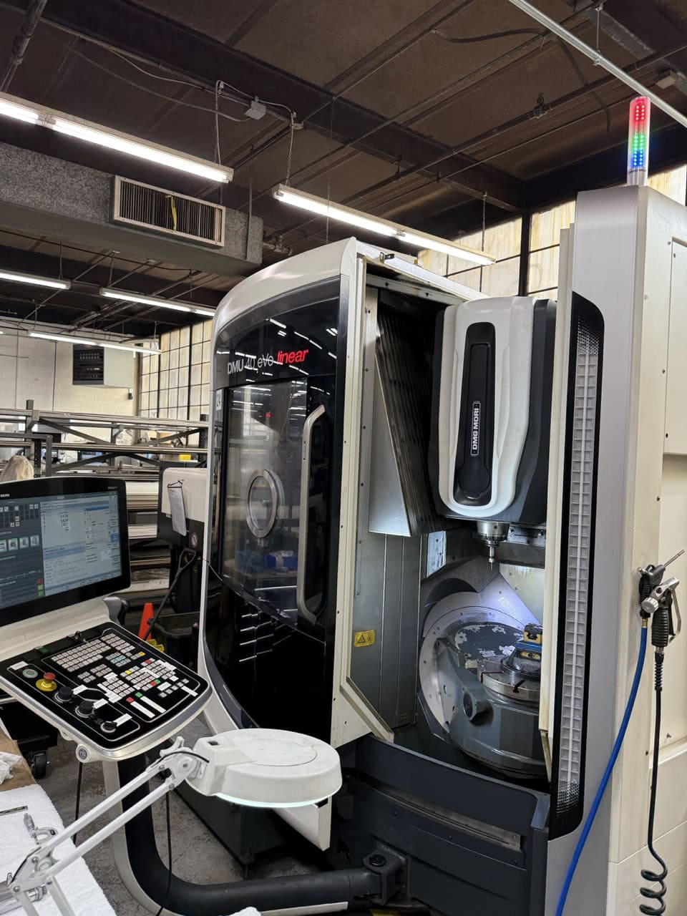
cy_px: 458
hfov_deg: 56.8
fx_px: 635
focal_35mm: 24
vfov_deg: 71.6
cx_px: 344
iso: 125
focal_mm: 6.8
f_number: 1.8
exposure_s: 1/120
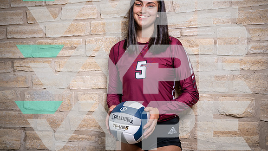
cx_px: 134
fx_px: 284
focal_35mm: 40
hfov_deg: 50.5
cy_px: 69
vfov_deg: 29.7
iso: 100
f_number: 9
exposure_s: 1/125
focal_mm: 38
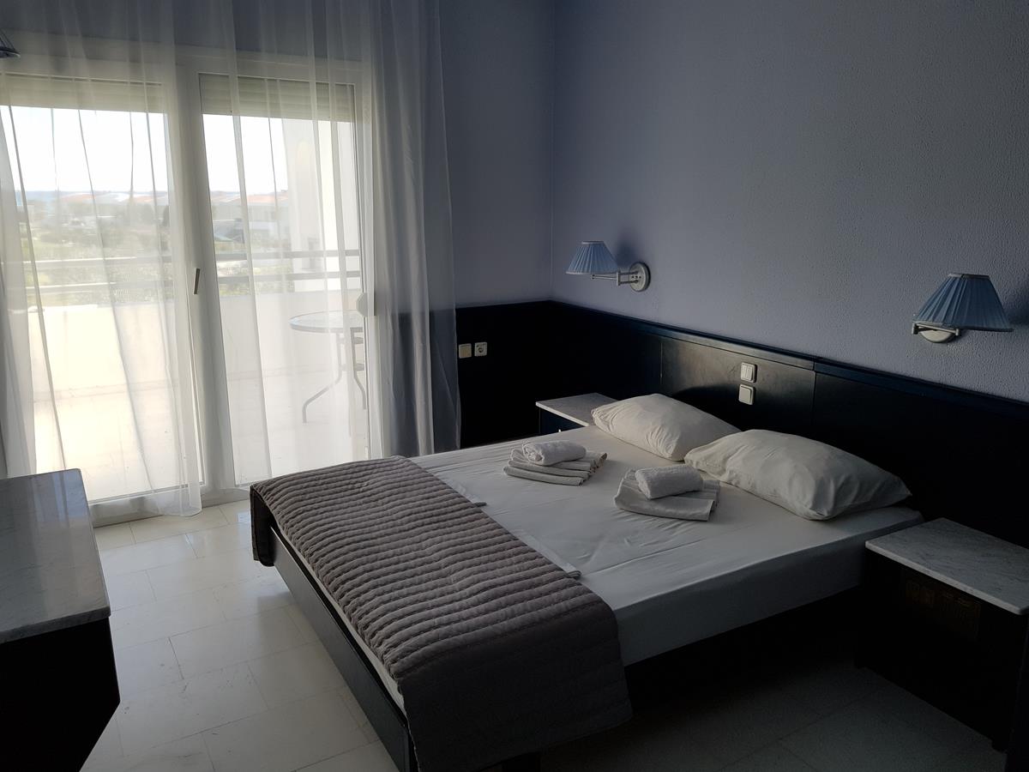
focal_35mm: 26
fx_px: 773
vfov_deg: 53.1
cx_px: 514
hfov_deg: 67.3
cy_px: 386
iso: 40
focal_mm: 4.3
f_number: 1.7
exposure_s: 1/309
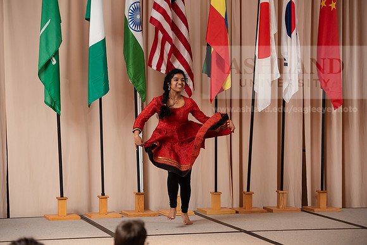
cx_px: 184
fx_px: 1122
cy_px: 122
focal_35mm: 110
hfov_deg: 18.6
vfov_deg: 12.5
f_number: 3.5
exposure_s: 1/200
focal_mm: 110
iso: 2000
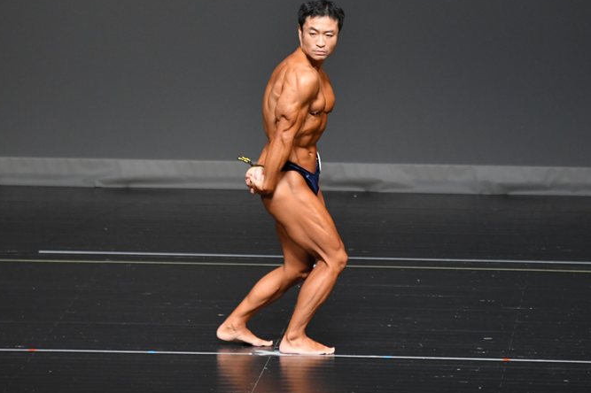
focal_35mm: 436
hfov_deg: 4.7
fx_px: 7154
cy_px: 173
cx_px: 319
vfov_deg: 3.2
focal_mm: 250
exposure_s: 1/400
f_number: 5.6
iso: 2500
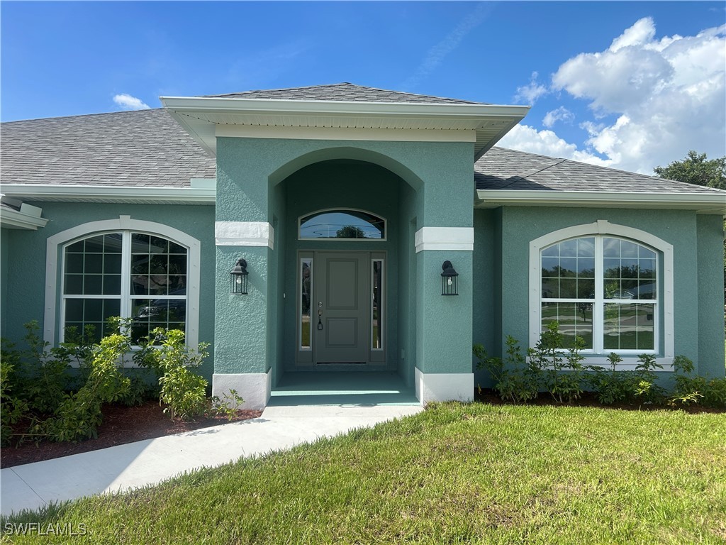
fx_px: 545
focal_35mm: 26
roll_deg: -0.4
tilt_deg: +0.8
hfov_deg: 67.3
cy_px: 272
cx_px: 363
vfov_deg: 53.1
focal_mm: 5.7
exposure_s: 1/2841
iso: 50
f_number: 1.5
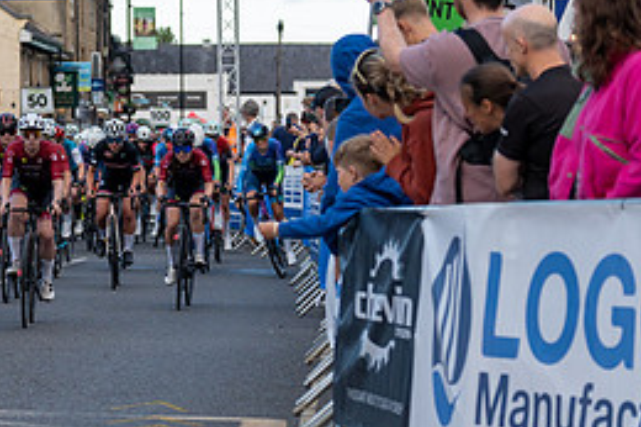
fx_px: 3665
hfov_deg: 9.9
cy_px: 265
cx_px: -47
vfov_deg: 6.7
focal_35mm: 206
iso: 320
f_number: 3.2
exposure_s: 1/1000
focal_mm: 70
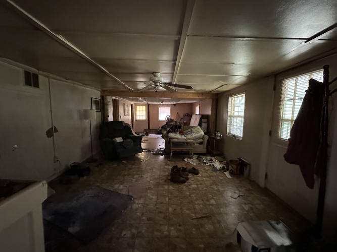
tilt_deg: -5.8
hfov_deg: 102.1
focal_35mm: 14
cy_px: 126
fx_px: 136
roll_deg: -2.0
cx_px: 168
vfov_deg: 85.7
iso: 1250
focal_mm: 2.22
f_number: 2.2
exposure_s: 1/39
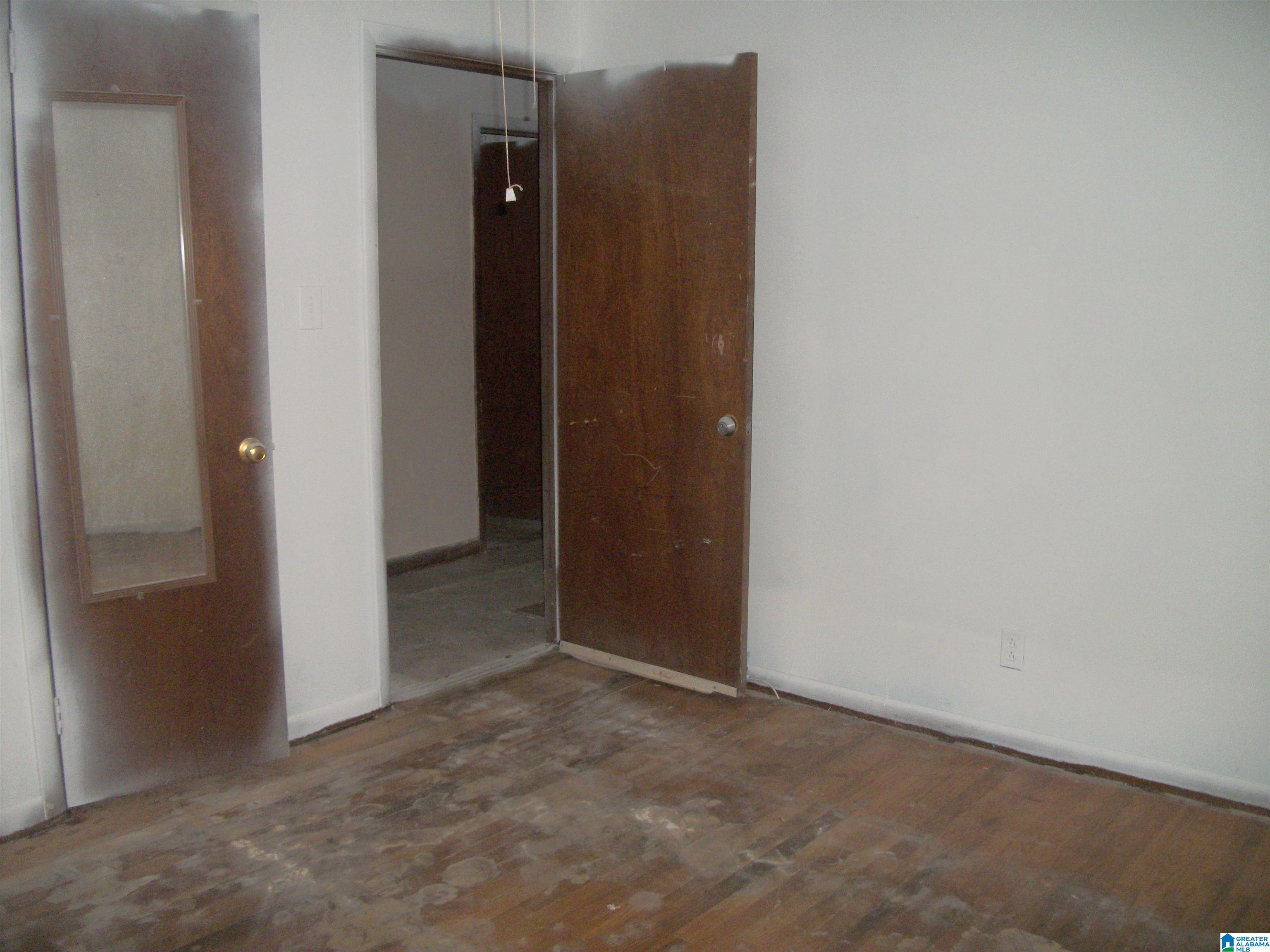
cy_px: 476
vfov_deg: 44.2
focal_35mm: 32
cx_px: 635
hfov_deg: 56.8
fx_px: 1174
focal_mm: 5.7
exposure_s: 1/30
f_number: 2.9
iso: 160
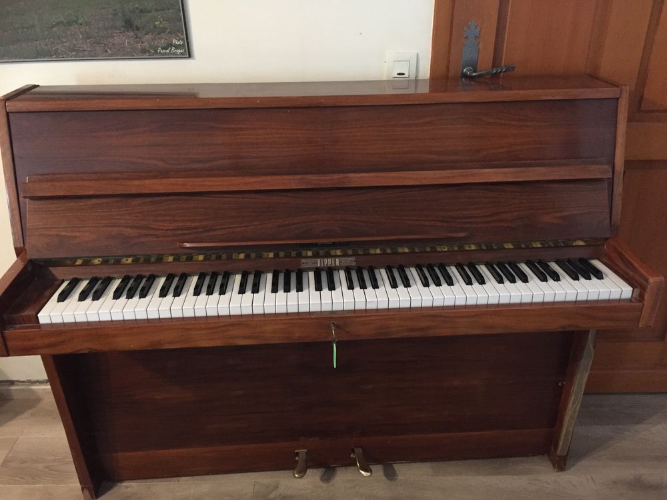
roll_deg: +0.1
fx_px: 559
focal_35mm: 29
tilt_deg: -26.5
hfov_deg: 61.7
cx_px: 334
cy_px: 250
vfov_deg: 48.2
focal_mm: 4.15
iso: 320
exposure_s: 1/17
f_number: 2.2
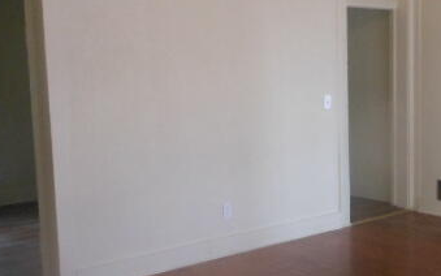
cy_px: 143
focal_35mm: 56
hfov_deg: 34.5
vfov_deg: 23.2
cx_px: 384
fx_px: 673
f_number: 3.7
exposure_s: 1/25
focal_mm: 5
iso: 400
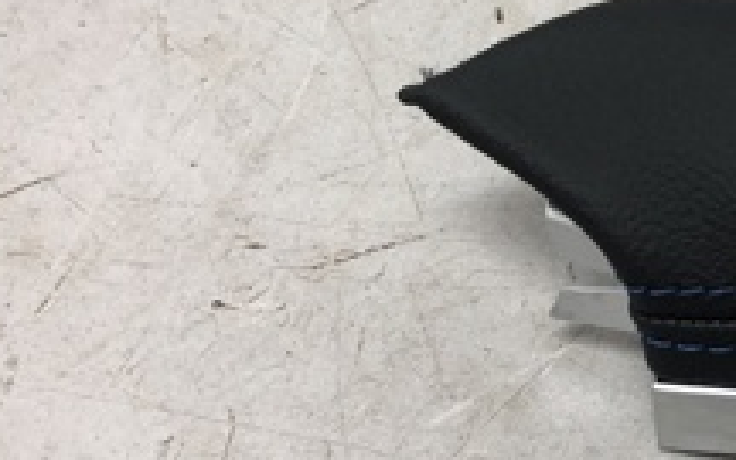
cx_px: 934
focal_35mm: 88
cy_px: 85
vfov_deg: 14.8
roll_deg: -9.2
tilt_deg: -42.8
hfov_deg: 21.5
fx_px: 1765
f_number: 1.8
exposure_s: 1/33
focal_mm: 4
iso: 40
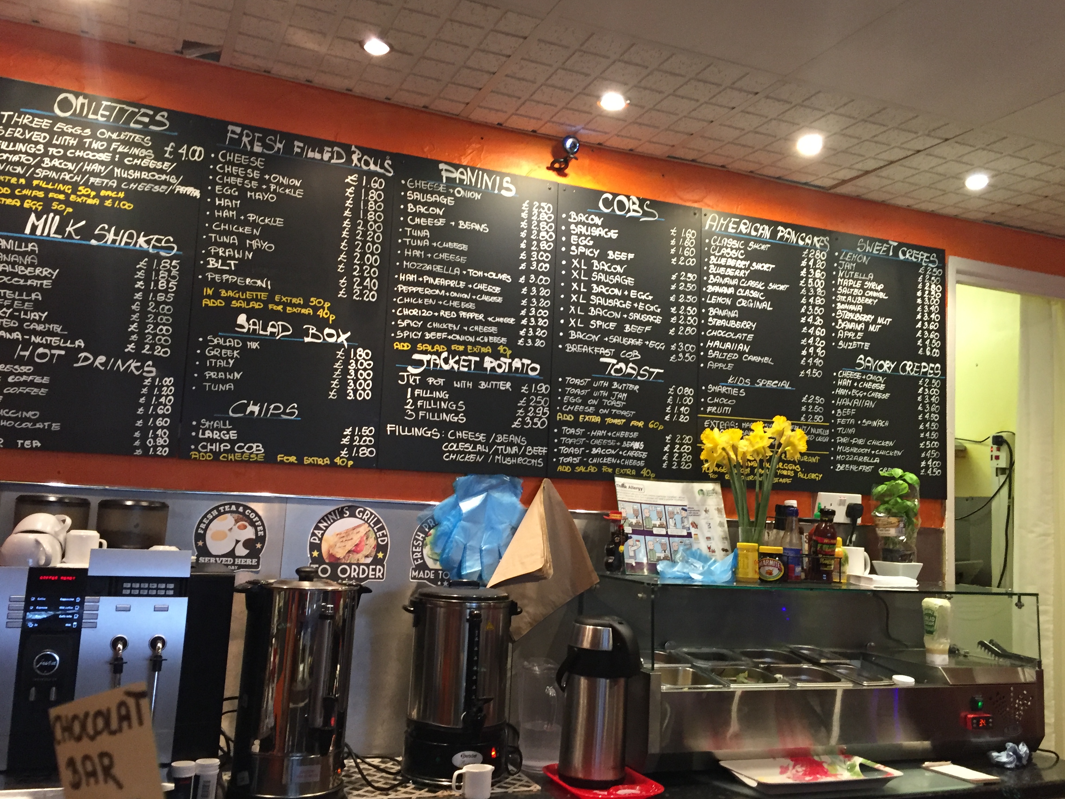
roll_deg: -3.0
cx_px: 545
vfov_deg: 45.4
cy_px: 384
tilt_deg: +8.0
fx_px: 954
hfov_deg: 58.3
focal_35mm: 31
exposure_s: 1/33
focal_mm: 4.15
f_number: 2.2
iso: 200
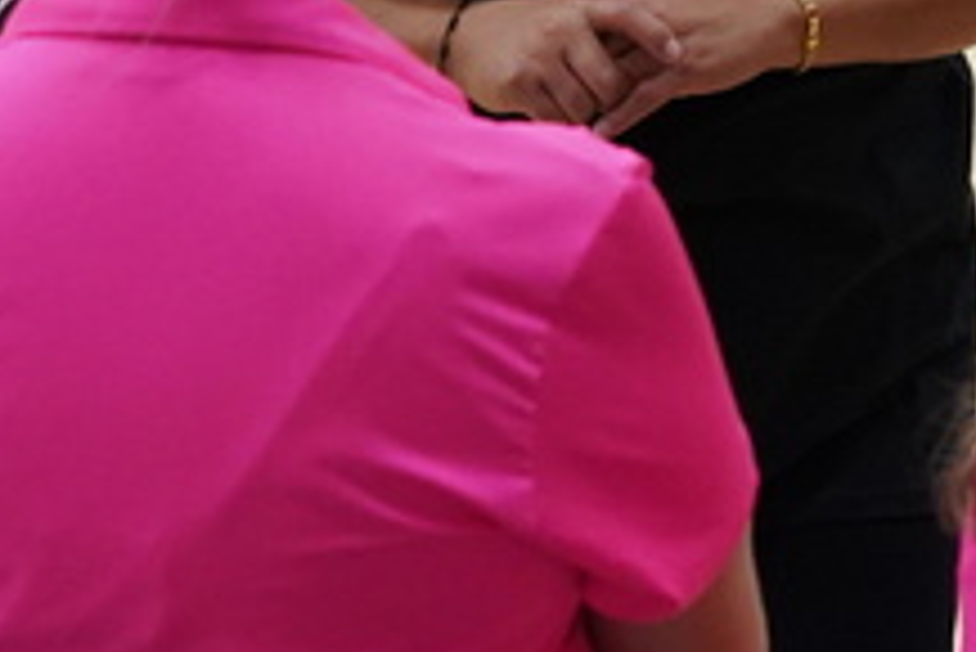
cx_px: 1516
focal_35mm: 330
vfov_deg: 4.2
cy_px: 43
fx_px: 8952
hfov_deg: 6.2
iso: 5000
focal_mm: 70
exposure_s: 1/250
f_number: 5.6
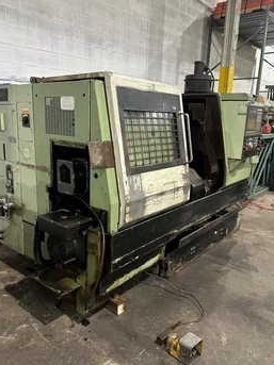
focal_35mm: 28
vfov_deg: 63.5
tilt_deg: -8.8
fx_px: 296
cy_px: 187
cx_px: 120
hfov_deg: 49.6
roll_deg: -1.3
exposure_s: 1/60
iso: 400
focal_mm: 6.86
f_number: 1.78
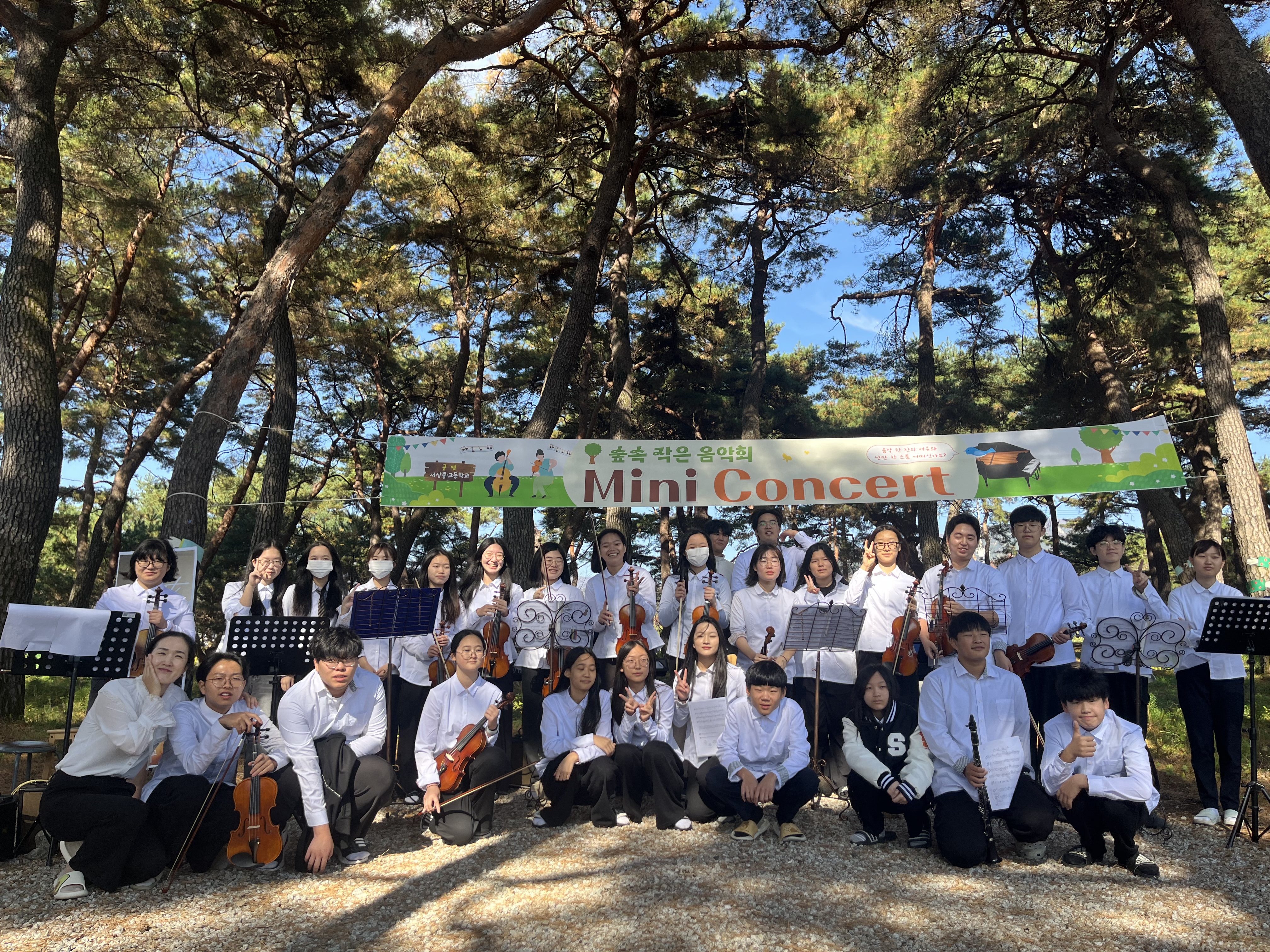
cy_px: 476
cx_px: 635
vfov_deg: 53.1
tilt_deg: +10.2
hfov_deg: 67.3
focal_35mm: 26
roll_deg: -0.8
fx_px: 954
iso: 50
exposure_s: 1/625
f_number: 1.6
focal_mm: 5.1
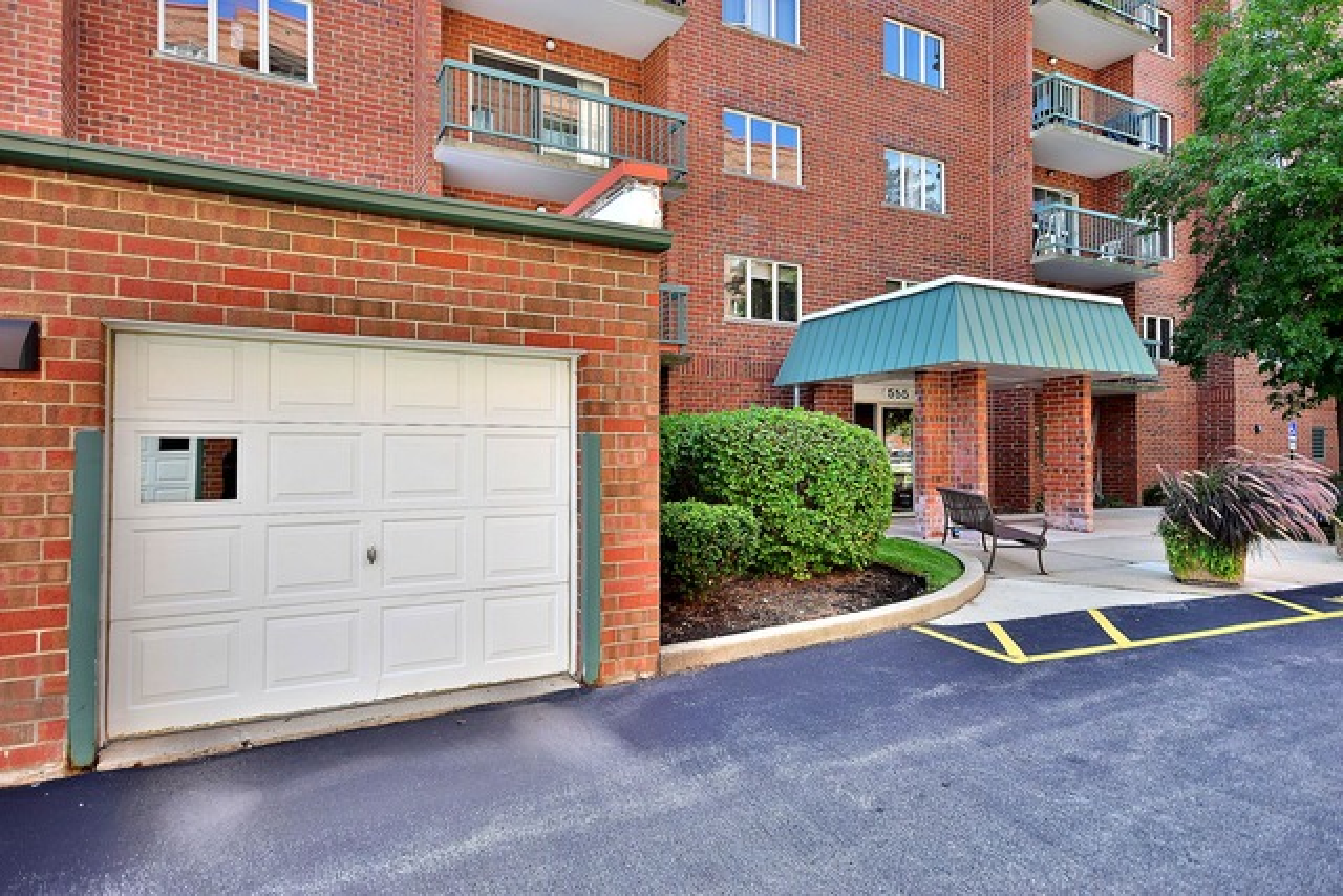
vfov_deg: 59.5
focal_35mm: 21
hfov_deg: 81.2
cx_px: 672
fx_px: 784
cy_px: 448
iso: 100
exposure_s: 1/125
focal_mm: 14
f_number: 5.6
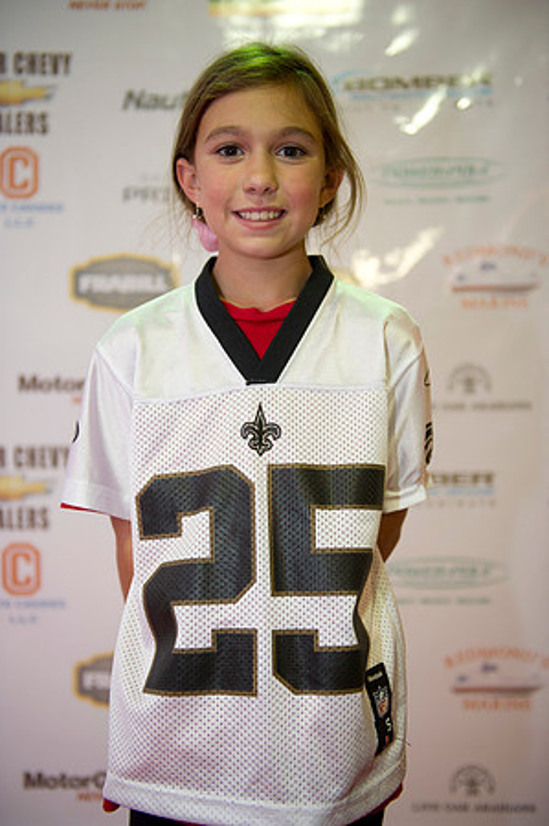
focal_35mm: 44
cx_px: 274
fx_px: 1009
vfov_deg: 44.5
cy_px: 413
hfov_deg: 30.4
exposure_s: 1/80
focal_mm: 44
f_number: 2.8
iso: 1000
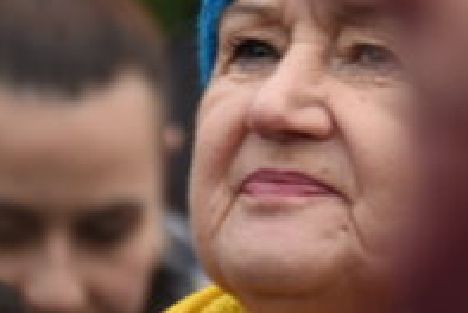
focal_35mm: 565
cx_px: 337
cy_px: 31
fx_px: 7359
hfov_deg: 3.6
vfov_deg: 2.4
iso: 100
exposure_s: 1/100
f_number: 6.3
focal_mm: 155
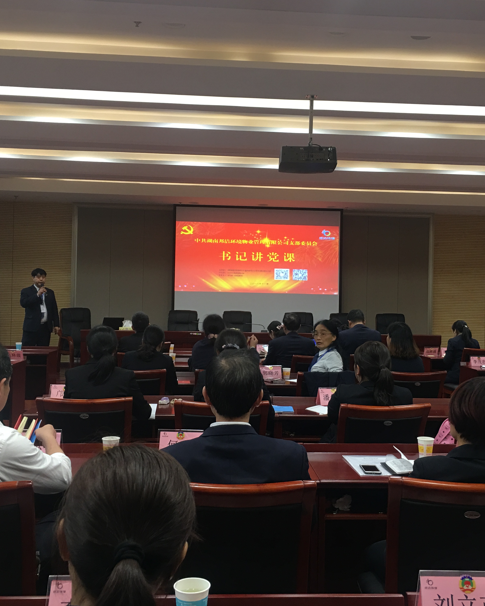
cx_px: 269
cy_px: 303
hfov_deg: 39.1
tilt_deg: +0.5
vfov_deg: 47.9
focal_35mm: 38
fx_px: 682
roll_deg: -1.3
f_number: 2.2
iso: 50
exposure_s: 1/17
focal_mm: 4.15
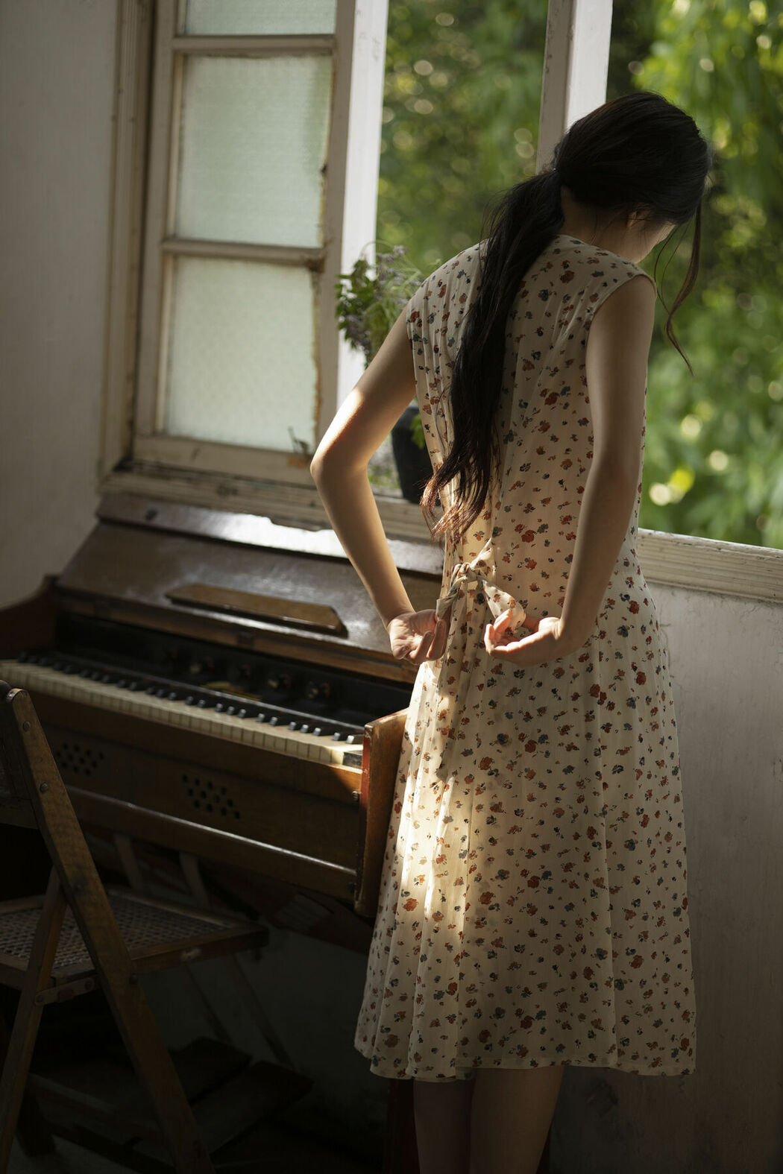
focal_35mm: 85
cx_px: 392
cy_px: 587
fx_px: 2773
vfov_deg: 23.9
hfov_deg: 16.1
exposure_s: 1/200
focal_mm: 85
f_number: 2
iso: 100
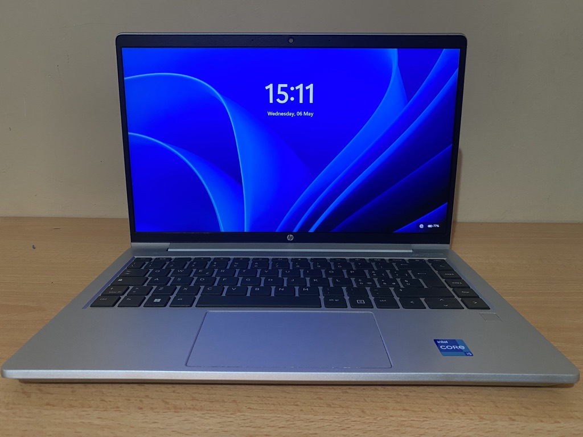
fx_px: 438
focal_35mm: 26
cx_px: 292
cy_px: 218
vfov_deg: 53.1
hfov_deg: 67.3
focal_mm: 4.25
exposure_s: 1/50
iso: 400
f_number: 1.8
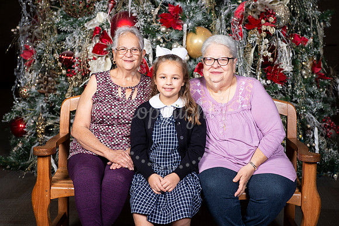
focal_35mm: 65
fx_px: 612
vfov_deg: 20.9
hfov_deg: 31.0
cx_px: 170
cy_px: 113
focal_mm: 65
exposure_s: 1/125
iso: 160
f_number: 7.1
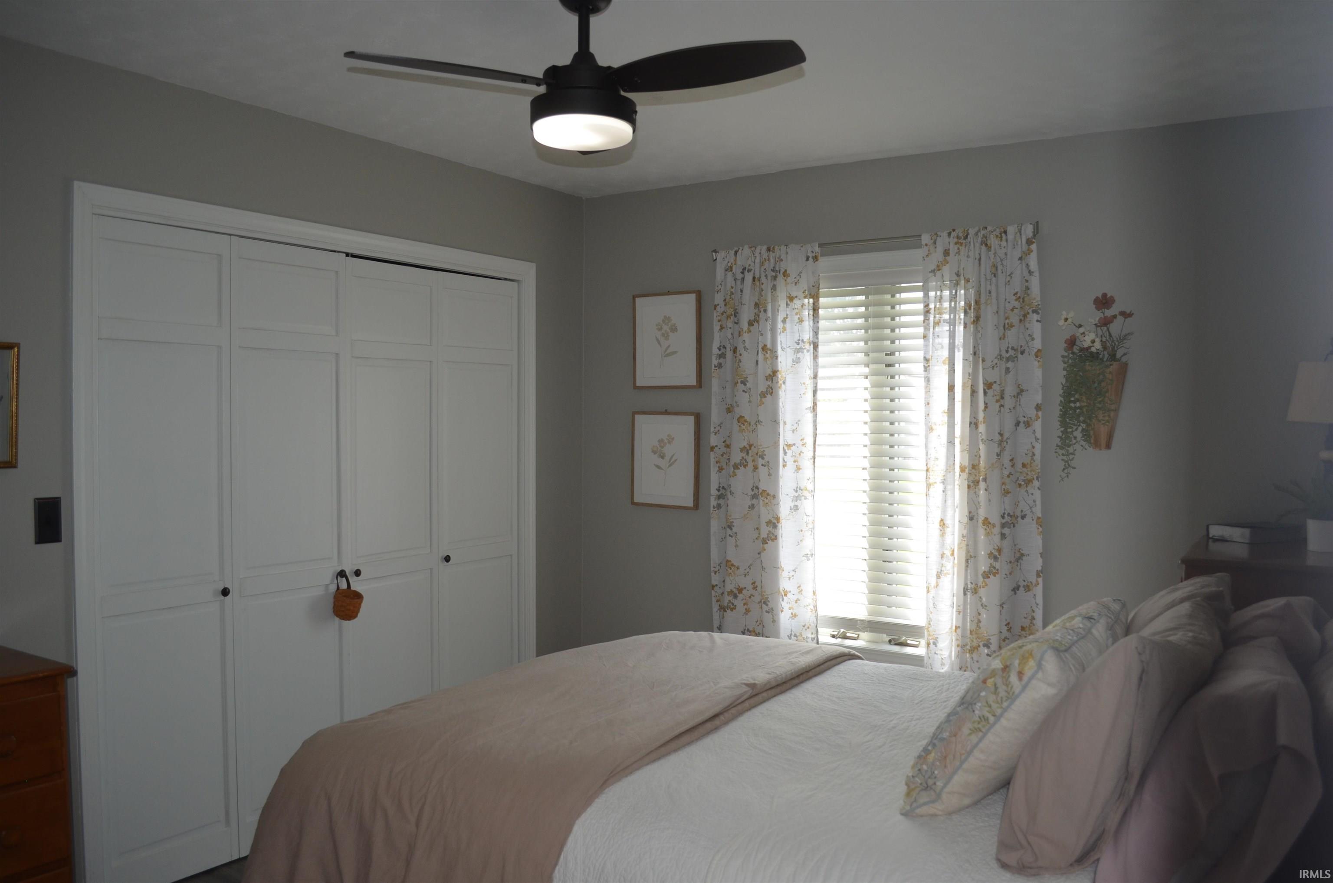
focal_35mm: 27
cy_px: 442
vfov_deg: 47.7
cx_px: 666
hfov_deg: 67.5
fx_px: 998
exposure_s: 1/125
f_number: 4
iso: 360
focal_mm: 18
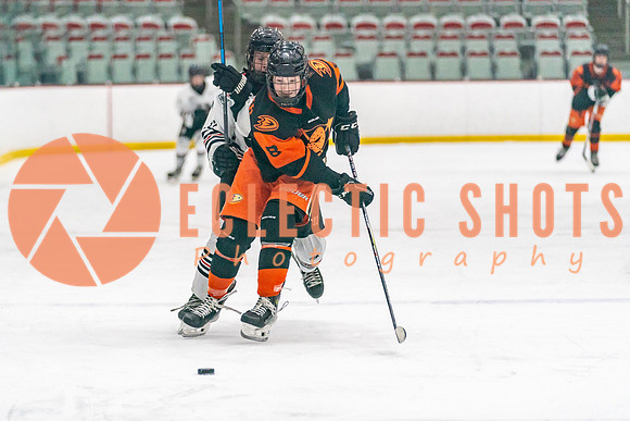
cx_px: 257
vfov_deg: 7.3
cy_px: 247
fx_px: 3297
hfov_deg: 10.9
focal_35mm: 188
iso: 3200
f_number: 2.8
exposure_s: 1/1250
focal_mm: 136
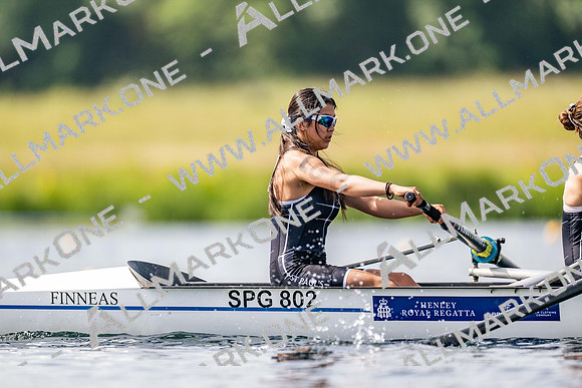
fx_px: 9702
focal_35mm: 600
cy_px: 194
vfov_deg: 2.3
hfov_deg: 3.4
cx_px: 291
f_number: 4
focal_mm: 600
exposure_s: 1/2500
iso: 250
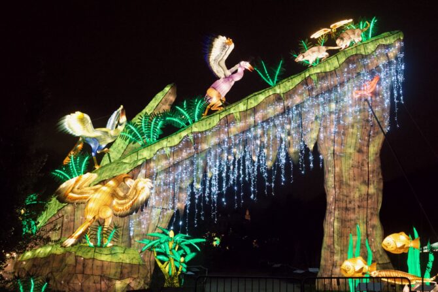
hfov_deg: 47.4
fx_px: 499
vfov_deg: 32.6
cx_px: 219
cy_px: 146
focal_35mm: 41
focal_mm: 27
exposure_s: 1/125
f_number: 7.1
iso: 12800
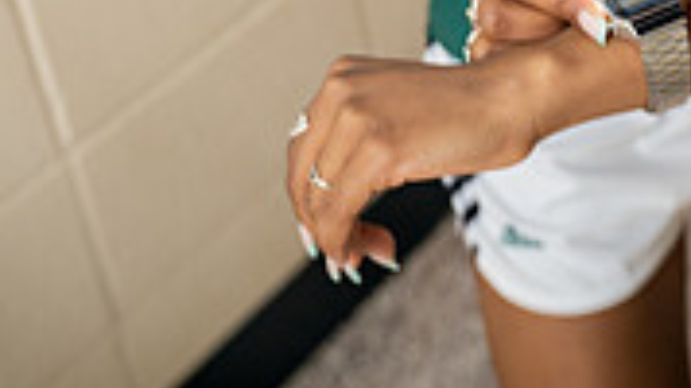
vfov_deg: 11.6
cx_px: 501
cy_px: -469
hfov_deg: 23.5
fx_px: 1649
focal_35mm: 90
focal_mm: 34
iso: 400
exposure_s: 1/250
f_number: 4.5
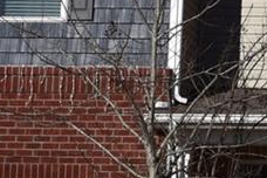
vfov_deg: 8.5
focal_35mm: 162
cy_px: 66
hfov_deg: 11.9
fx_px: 1201
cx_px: 441
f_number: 11
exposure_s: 1/640
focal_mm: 24
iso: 200
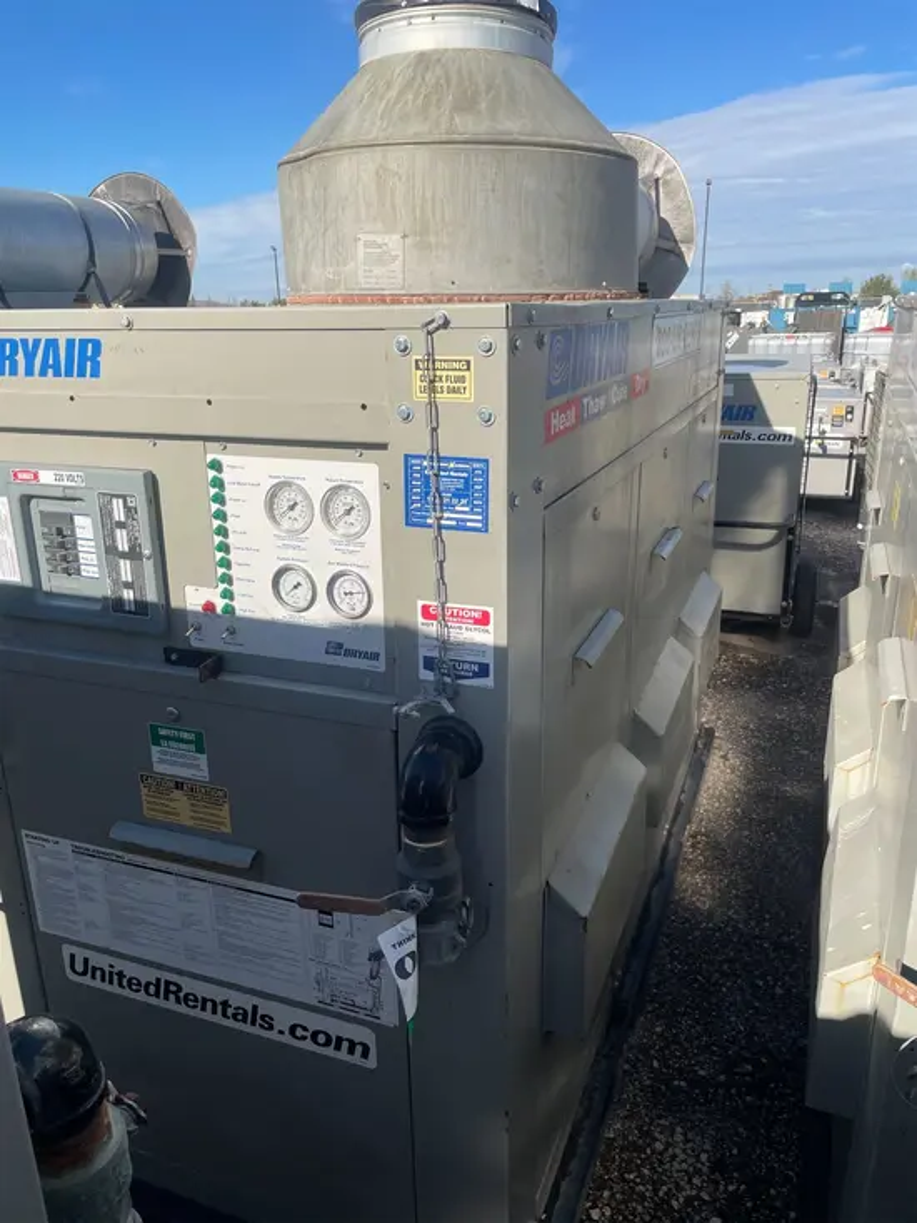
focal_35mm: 26
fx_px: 918
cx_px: 458
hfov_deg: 53.1
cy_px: 612
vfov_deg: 67.3
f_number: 1.6
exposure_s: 1/3205
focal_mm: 4.2
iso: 32
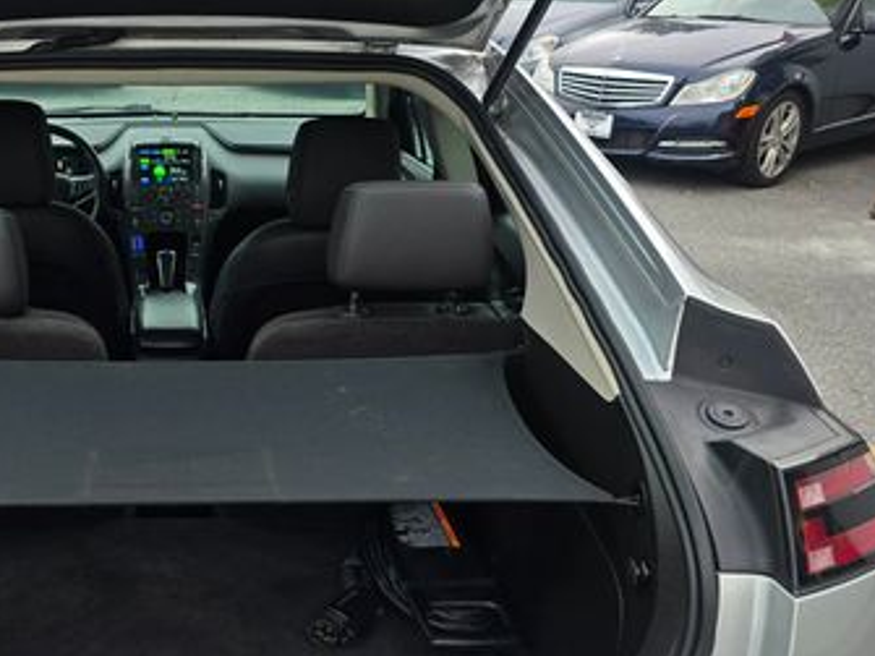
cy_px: 536
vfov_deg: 31.9
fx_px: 1112
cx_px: 178
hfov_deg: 41.2
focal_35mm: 44
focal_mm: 6.3
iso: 20
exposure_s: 1/120
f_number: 1.7
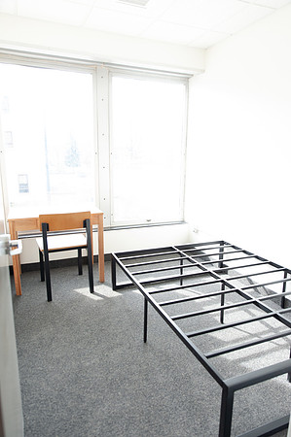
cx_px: 146
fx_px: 292
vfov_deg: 73.8
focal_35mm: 24
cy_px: 218
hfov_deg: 53.0
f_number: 2.8
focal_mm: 24
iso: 1000
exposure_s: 1/125
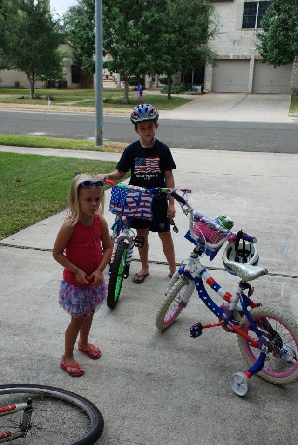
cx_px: 149
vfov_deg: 53.1
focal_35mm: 36
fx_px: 446
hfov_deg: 37.0
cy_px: 222
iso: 100
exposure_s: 1/125
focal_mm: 24
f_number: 5.6
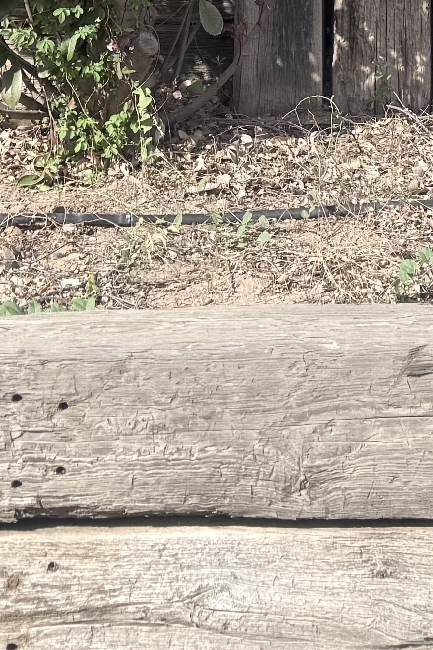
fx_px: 1948
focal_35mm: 108
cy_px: -371
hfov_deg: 12.5
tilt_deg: +7.0
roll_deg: +0.0
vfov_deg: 16.9
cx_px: 437
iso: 80
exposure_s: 1/3021
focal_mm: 6.76
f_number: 1.78
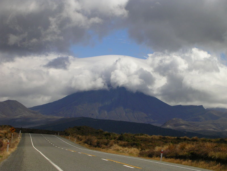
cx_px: 114
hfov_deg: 17.1
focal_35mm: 115
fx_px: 754
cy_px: 86
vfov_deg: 12.9
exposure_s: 1/833
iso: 50
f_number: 4.9
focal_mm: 17.4
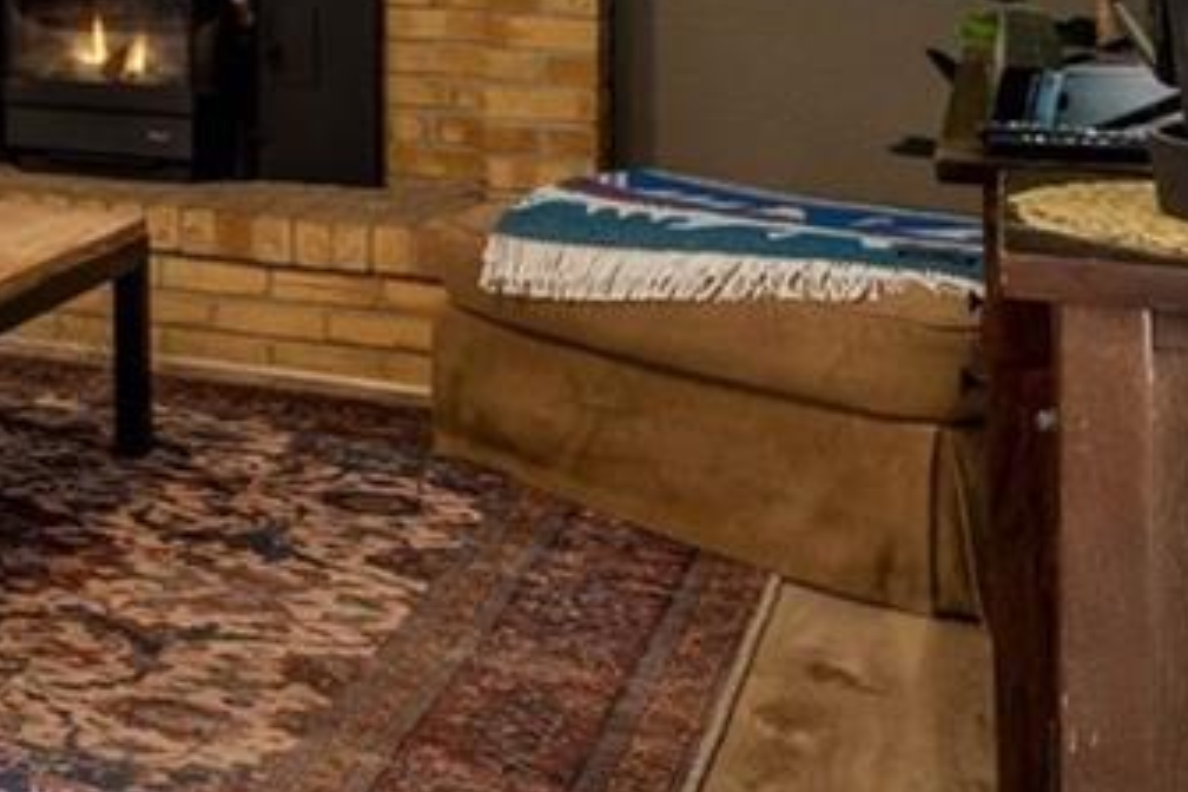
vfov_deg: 16.1
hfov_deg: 18.5
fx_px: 2673
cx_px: -1054
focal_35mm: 81
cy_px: -173
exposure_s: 1/2
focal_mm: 17
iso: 400
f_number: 8
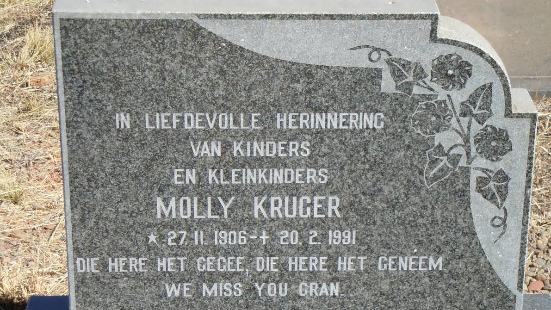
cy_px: 193
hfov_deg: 19.1
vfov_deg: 10.8
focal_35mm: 112
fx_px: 1636
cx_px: 274
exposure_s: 1/800
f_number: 4.5
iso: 200
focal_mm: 18.3
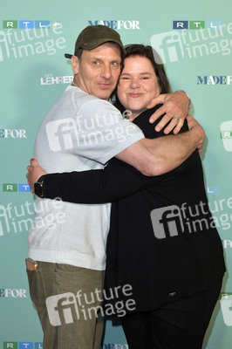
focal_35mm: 56
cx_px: 116
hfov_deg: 24.2
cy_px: 174
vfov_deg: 35.7
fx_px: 542
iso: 1600
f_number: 6.3
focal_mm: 56
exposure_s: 1/250
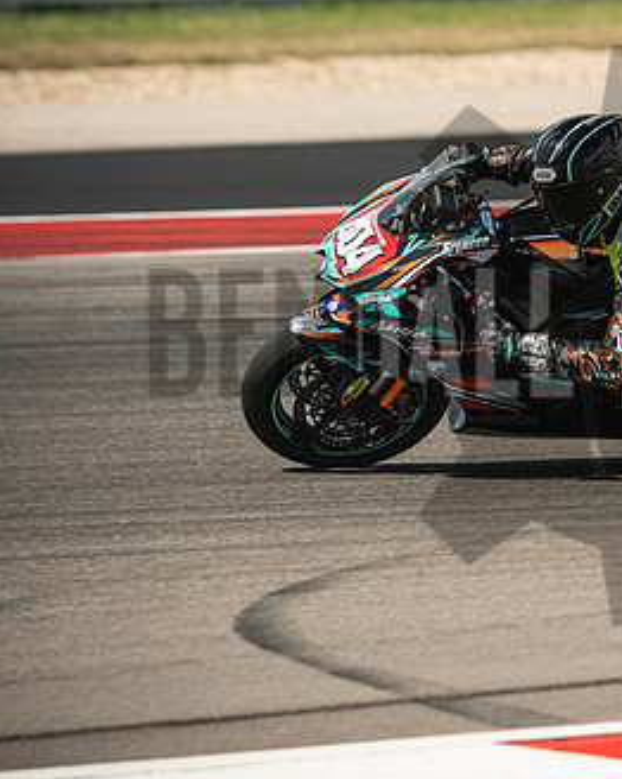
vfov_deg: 3.9
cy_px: 336
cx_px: 648
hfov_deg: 3.1
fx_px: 11470
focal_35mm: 498
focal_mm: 200
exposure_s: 1/1600
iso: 160
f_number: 2.8
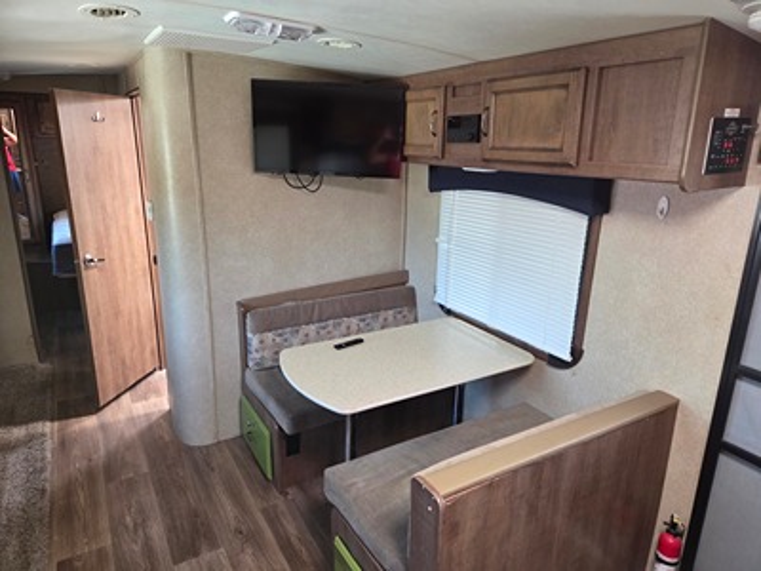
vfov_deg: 58.9
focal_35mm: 23
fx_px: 506
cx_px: 380
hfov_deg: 73.9
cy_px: 286
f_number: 1.8
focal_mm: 5.4
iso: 640
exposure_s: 1/120
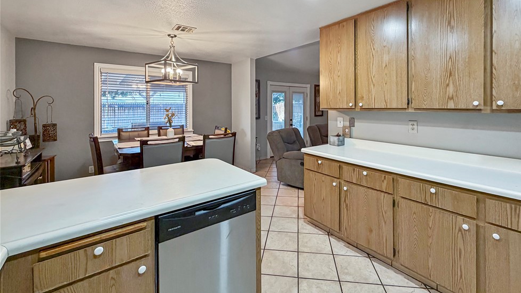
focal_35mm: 16
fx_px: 221
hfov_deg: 99.3
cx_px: 273
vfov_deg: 66.7
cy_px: 124
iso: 200
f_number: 2.2
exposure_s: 1/60
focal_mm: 2.22
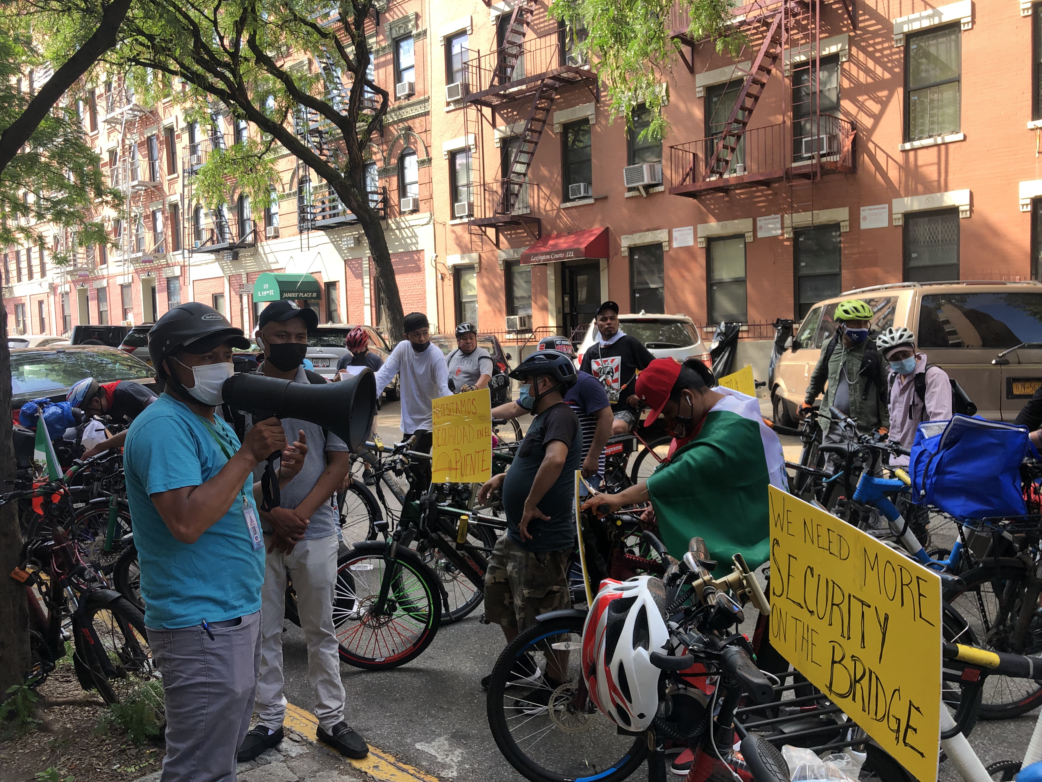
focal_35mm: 28
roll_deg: +1.4
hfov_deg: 63.4
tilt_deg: -4.7
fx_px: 843
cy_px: 391
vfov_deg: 49.7
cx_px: 521
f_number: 1.8
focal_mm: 4
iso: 20
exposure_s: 1/355
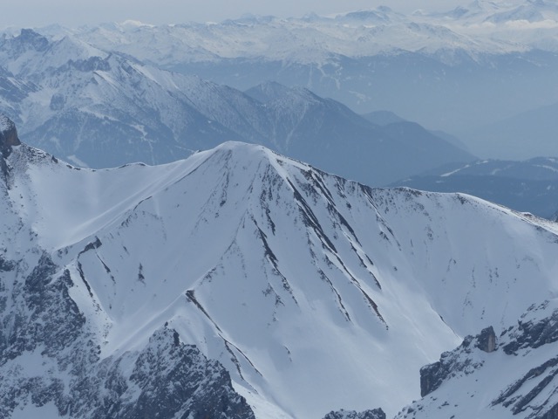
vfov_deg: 9.9
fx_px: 2418
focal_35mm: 150
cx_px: 279
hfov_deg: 13.2
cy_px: 210
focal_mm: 27
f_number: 5.6
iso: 100
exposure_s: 1/1600
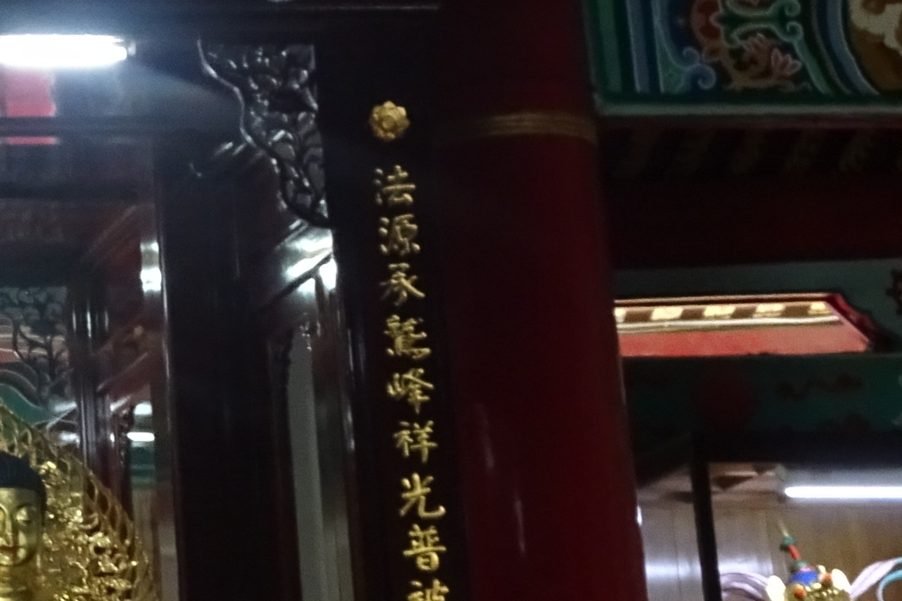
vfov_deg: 11.9
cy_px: 303
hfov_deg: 15.8
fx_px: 2881
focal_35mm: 115
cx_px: -603
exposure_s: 1/30
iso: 800
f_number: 4
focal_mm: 5.43
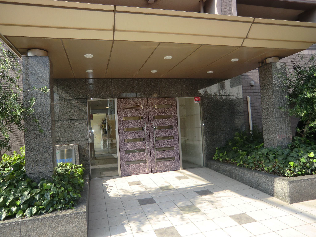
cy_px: 118
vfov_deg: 56.8
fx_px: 219
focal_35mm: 24
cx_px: 158
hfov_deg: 71.6
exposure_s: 1/200
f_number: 3.2
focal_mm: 4.3
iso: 64
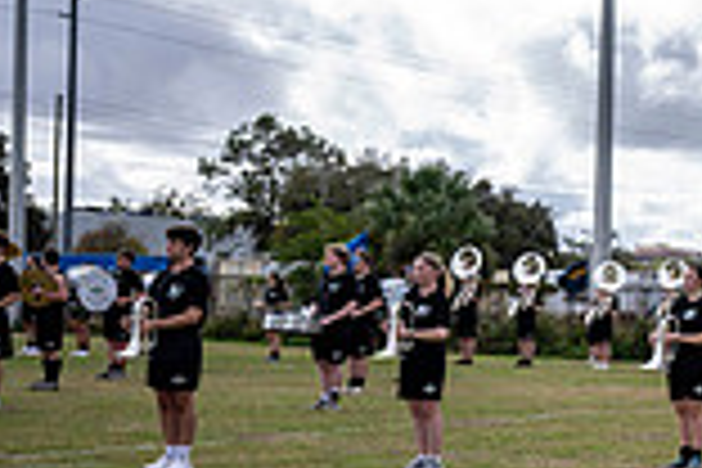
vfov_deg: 15.3
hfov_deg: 19.1
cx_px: 1148
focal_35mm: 89
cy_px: 344
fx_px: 1735
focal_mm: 24
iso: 100
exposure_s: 1/1250
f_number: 2.8
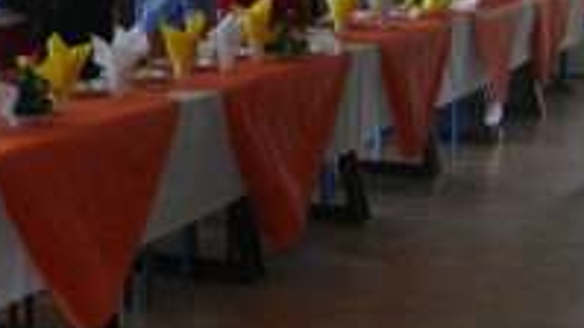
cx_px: -41
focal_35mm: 126
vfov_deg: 9.5
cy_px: -62
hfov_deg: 16.6
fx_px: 1951
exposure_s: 1/52.1
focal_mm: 7.5
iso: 64
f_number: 3
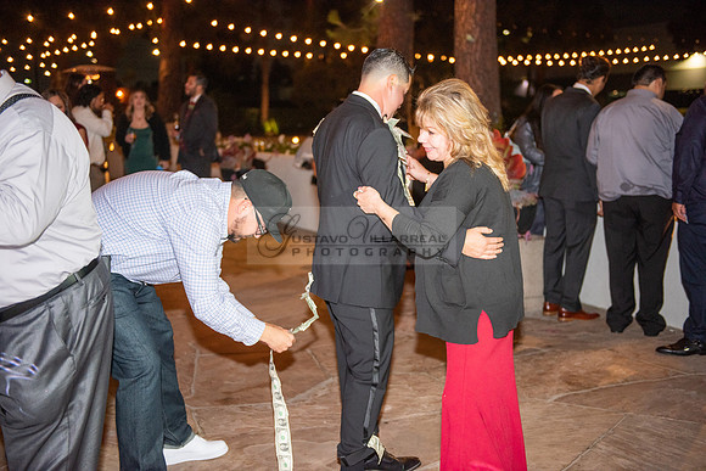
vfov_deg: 28.1
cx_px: 353
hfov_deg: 41.1
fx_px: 942
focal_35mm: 48
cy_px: 236
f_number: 2.8
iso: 1250
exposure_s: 1/125
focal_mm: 48
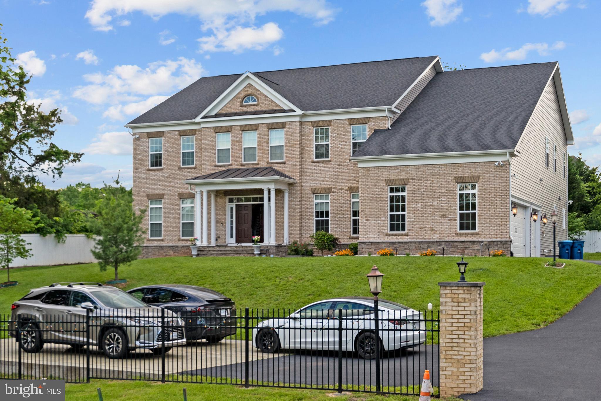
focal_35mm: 51
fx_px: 851
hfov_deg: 38.9
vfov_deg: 26.5
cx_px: 300
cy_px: 200
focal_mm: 34
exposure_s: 1/400
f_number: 8
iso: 500
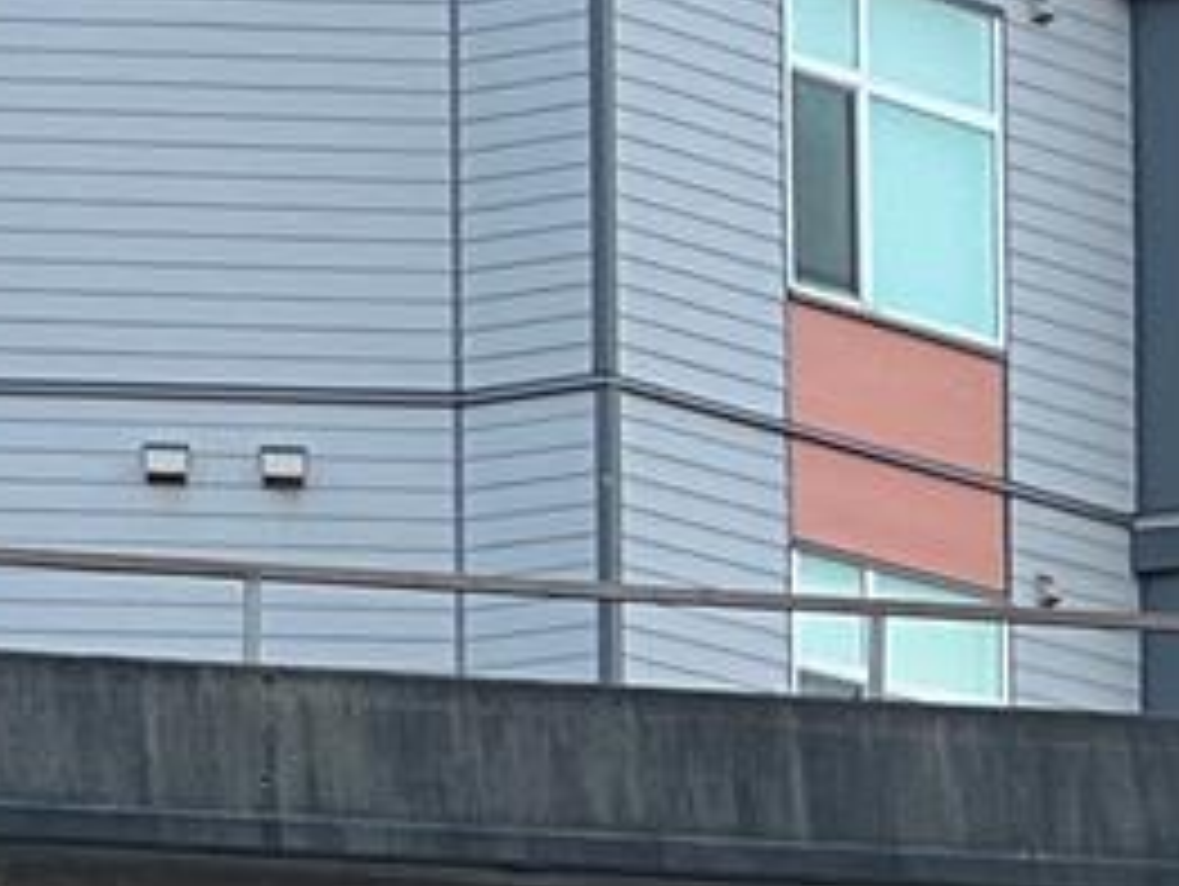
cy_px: 1974
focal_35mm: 376
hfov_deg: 5.1
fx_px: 12818
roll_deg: +0.9
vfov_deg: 3.9
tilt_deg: +5.0
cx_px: 2601
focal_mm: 9
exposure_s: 1/121
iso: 80
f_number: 2.8
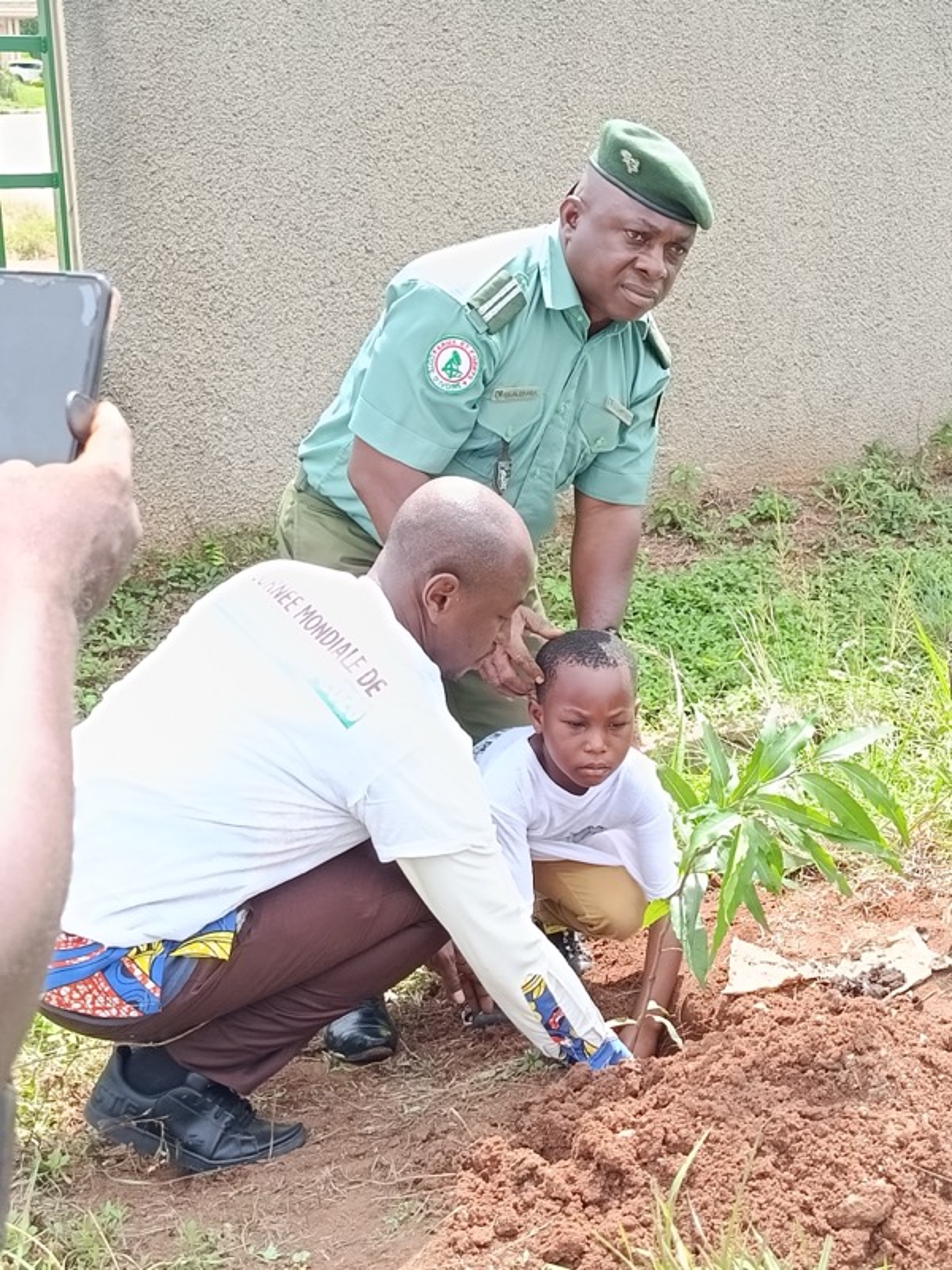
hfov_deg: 30.3
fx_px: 1760
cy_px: 635
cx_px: 476
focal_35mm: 48
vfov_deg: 39.7
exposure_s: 1/138
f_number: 1.7
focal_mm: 5.24
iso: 50
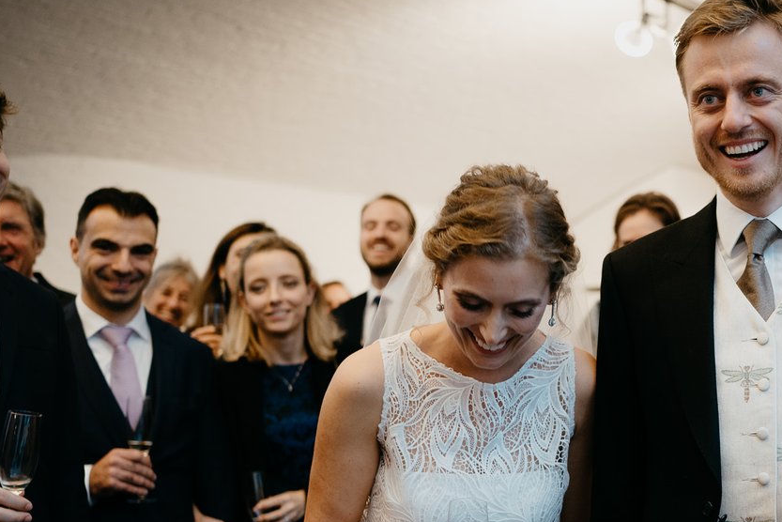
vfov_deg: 21.4
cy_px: 401
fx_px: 1369
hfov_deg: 30.9
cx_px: 655
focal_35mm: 63
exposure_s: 1/160
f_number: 2.2
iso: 1250
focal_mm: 35
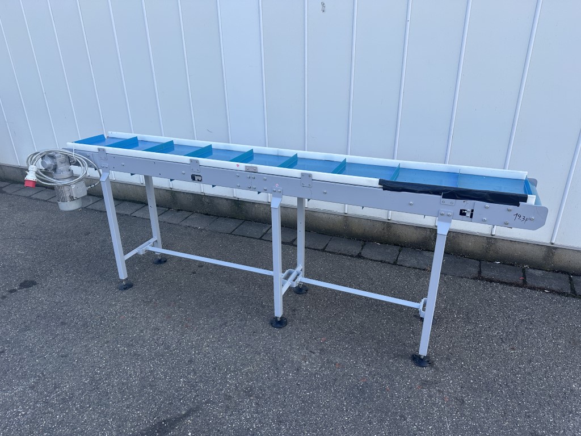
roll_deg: +0.5
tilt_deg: -23.2
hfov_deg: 71.6
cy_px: 218
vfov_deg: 56.8
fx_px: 403
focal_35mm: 24
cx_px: 290
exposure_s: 1/694
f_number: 1.78
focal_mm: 6.86
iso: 80
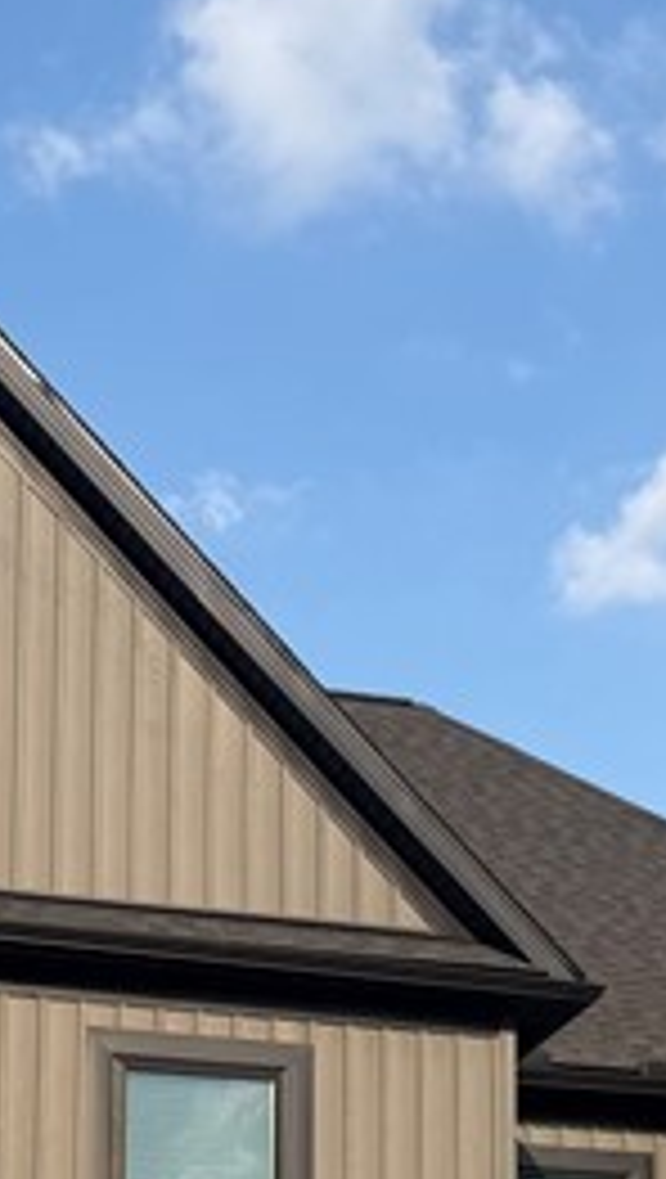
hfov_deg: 11.9
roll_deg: +0.2
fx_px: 3192
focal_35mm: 102
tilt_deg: +12.4
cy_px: 1296
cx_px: 400
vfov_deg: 20.0
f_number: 1.78
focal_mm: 6.76
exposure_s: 1/3425
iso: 80
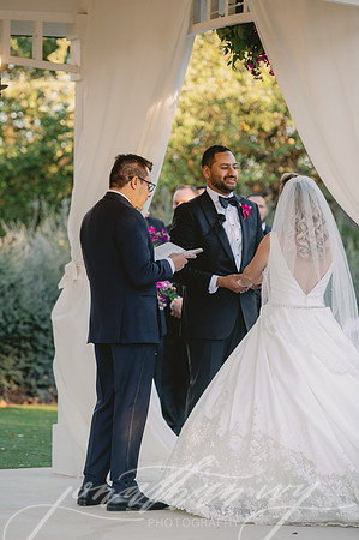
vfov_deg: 13.7
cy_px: 270
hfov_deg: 9.1
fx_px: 2249
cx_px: 180
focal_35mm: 150
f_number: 2.8
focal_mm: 150
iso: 320
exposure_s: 1/250
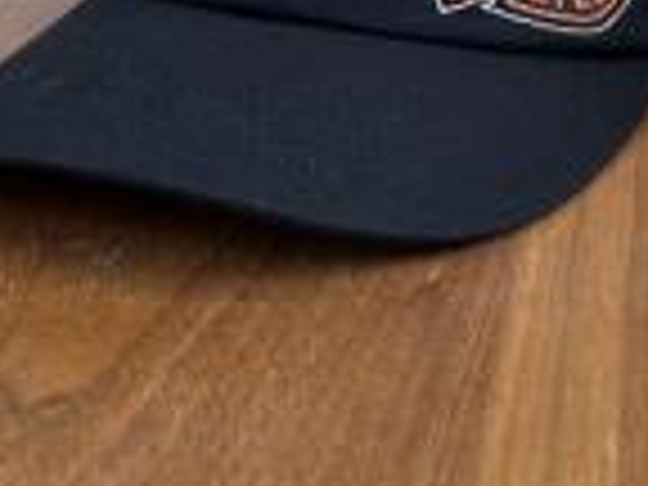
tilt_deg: -19.1
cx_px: 716
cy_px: -18
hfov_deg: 24.3
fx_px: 1404
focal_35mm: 75
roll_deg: -1.8
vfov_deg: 19.0
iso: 64
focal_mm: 6.86
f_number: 1.78
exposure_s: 1/100
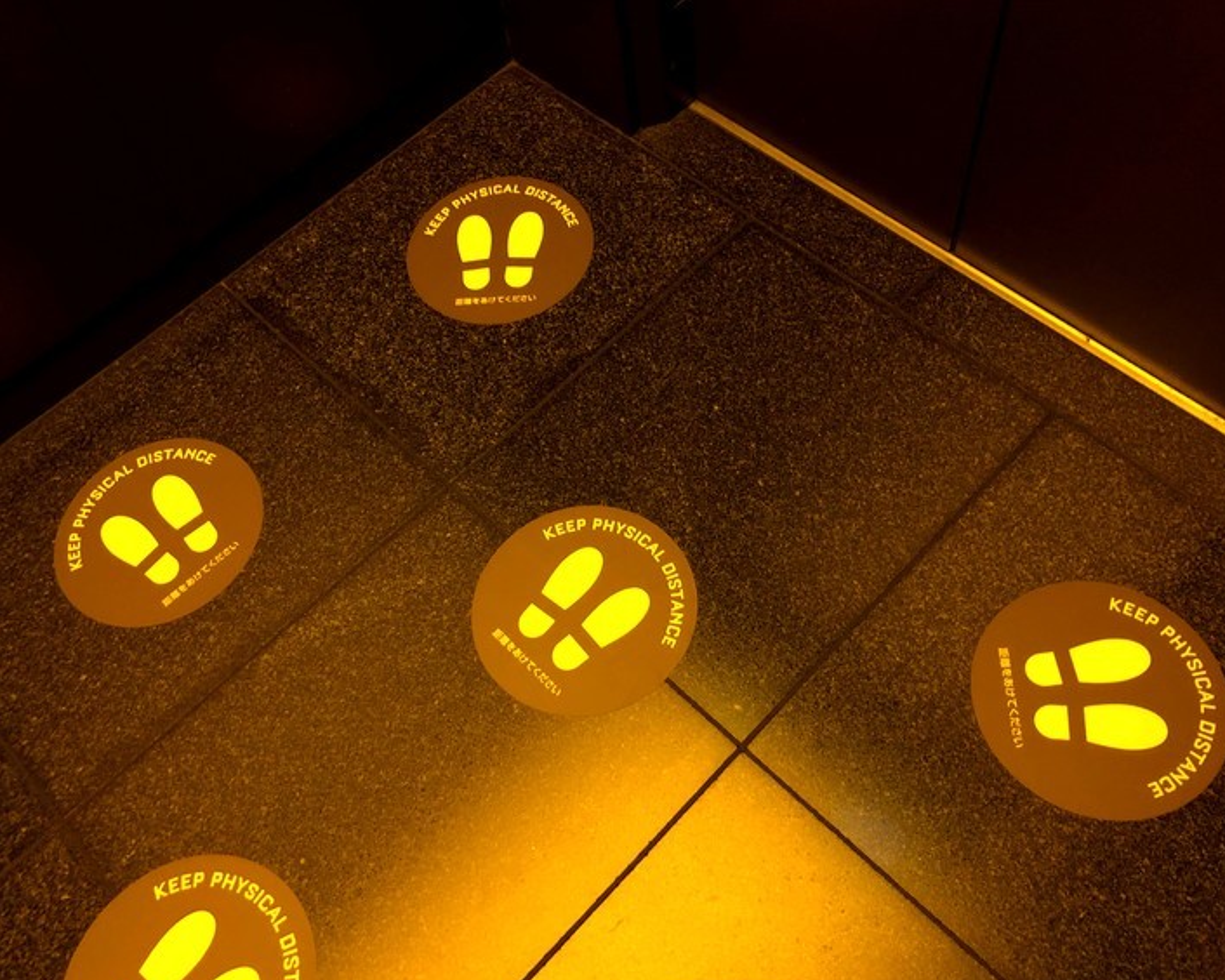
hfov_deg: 57.2
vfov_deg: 47.1
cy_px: 492
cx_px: 638
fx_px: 1124
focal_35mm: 31
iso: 100
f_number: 1.8
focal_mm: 3.99
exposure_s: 1/4
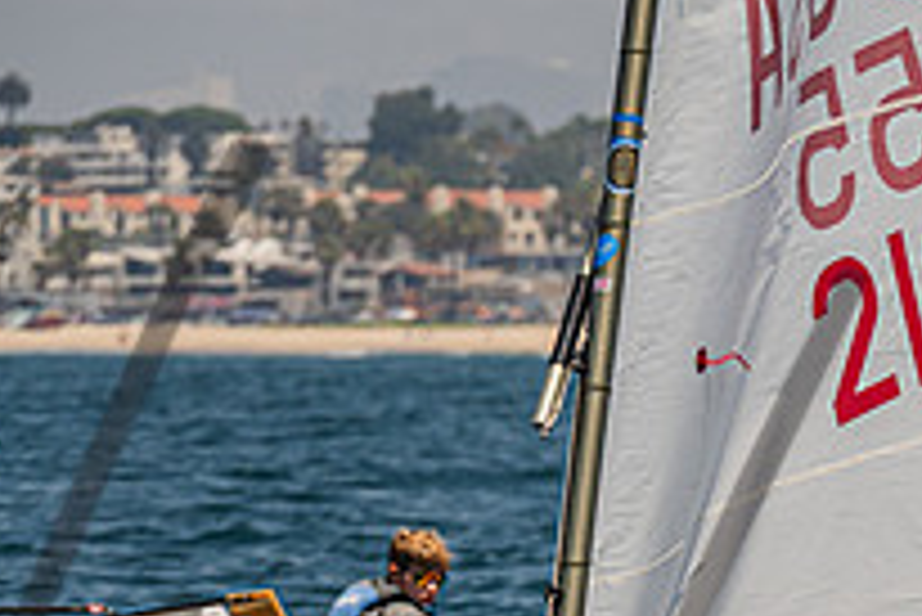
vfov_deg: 2.3
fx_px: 14993
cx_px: 1190
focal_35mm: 585
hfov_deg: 3.5
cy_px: 968
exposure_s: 1/1250
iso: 250
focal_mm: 170
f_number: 7.6
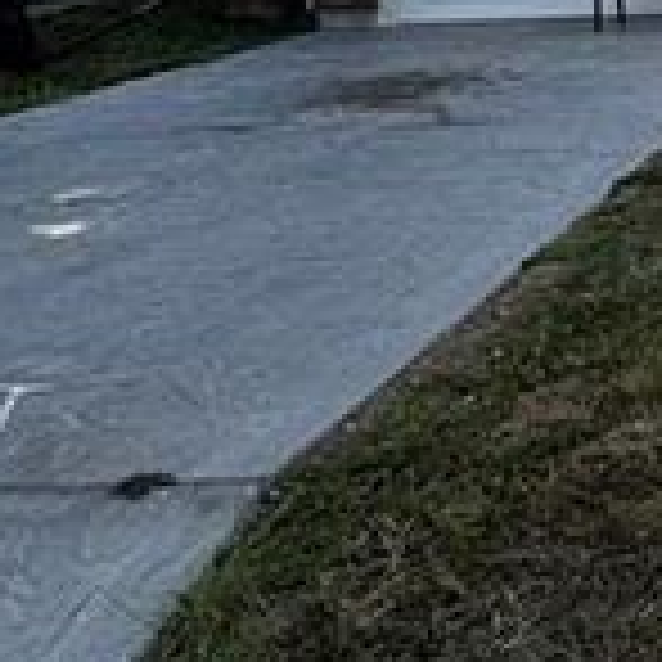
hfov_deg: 22.8
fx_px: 1212
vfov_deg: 26.2
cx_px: 1072
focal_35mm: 56
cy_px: -187
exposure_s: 1/2674
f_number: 2.2
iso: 50
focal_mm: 2.22
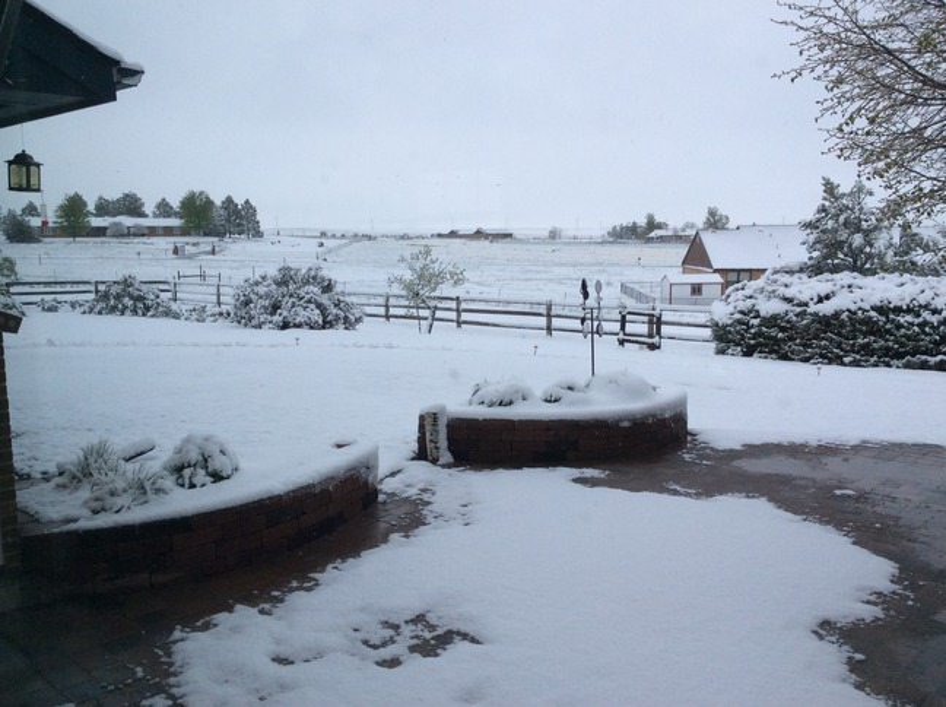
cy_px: 354
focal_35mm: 33
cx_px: 473
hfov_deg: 55.4
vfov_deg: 42.8
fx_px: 901
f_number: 2.4
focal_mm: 3.3
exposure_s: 1/156
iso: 32
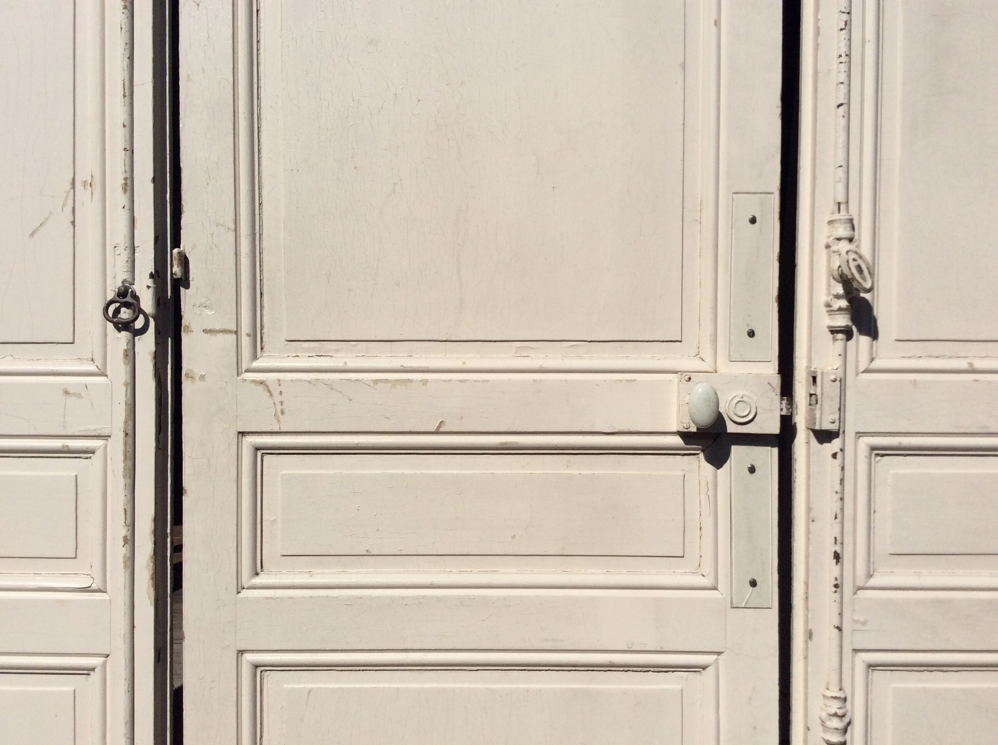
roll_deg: +1.4
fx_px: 921
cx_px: 499
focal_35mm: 32
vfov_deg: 44.1
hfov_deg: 56.9
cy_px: 372
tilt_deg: -10.6
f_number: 2.4
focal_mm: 3.3
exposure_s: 1/6369
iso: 32
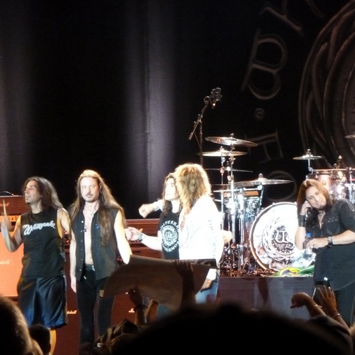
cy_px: 178
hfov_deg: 8.1
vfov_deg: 8.1
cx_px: 217
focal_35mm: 216
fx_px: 2506
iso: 800
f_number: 5.4
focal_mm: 32.6
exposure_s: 1/30
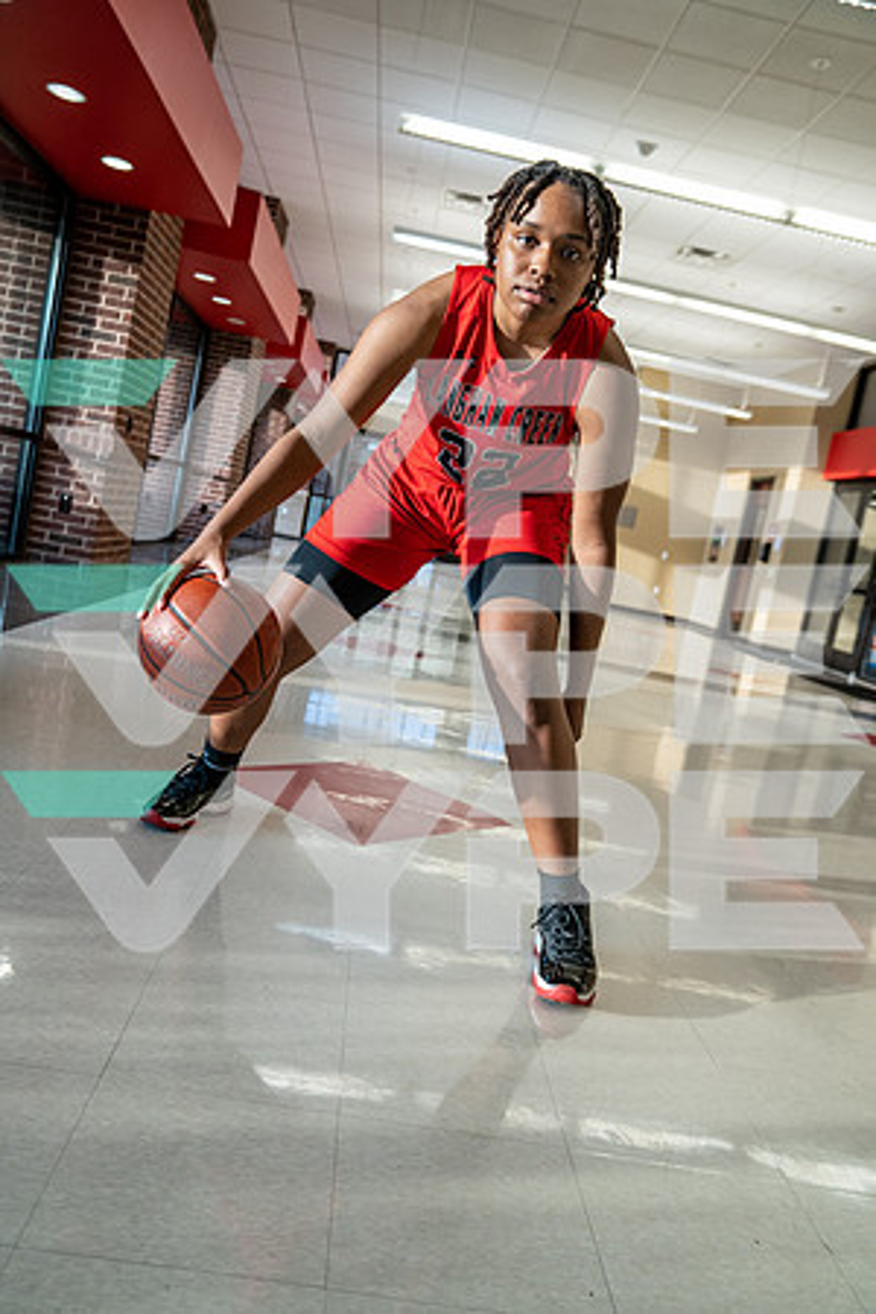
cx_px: 438
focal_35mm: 28
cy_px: 657
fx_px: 1022
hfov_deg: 46.4
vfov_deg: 65.5
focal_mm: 28
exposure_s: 1/250
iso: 800
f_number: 4
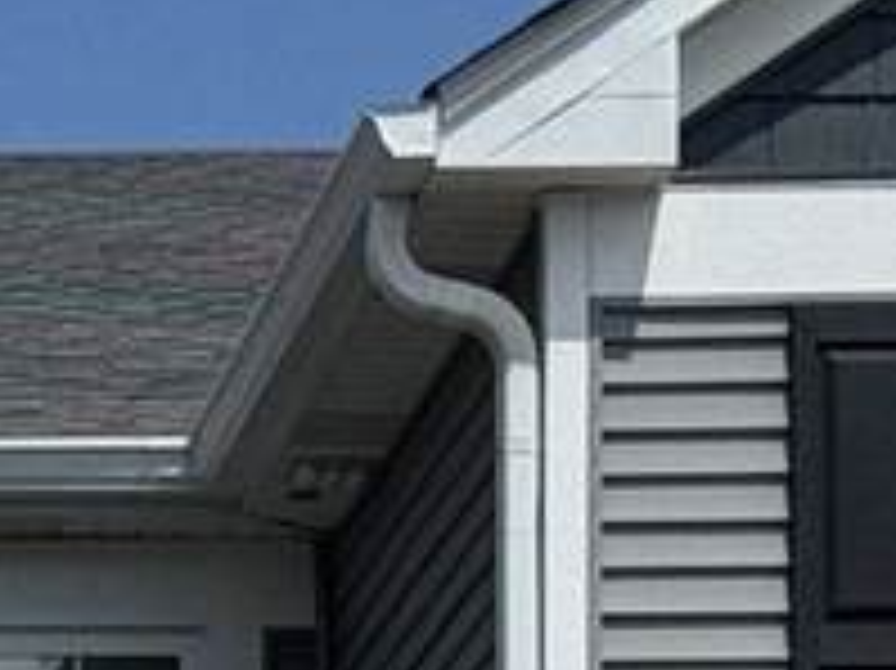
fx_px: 7993
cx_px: -1018
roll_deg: -0.4
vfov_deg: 4.7
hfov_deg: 6.2
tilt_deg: +4.1
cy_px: 1776
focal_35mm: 309
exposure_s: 1/10526
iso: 80
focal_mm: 6.76
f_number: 1.78
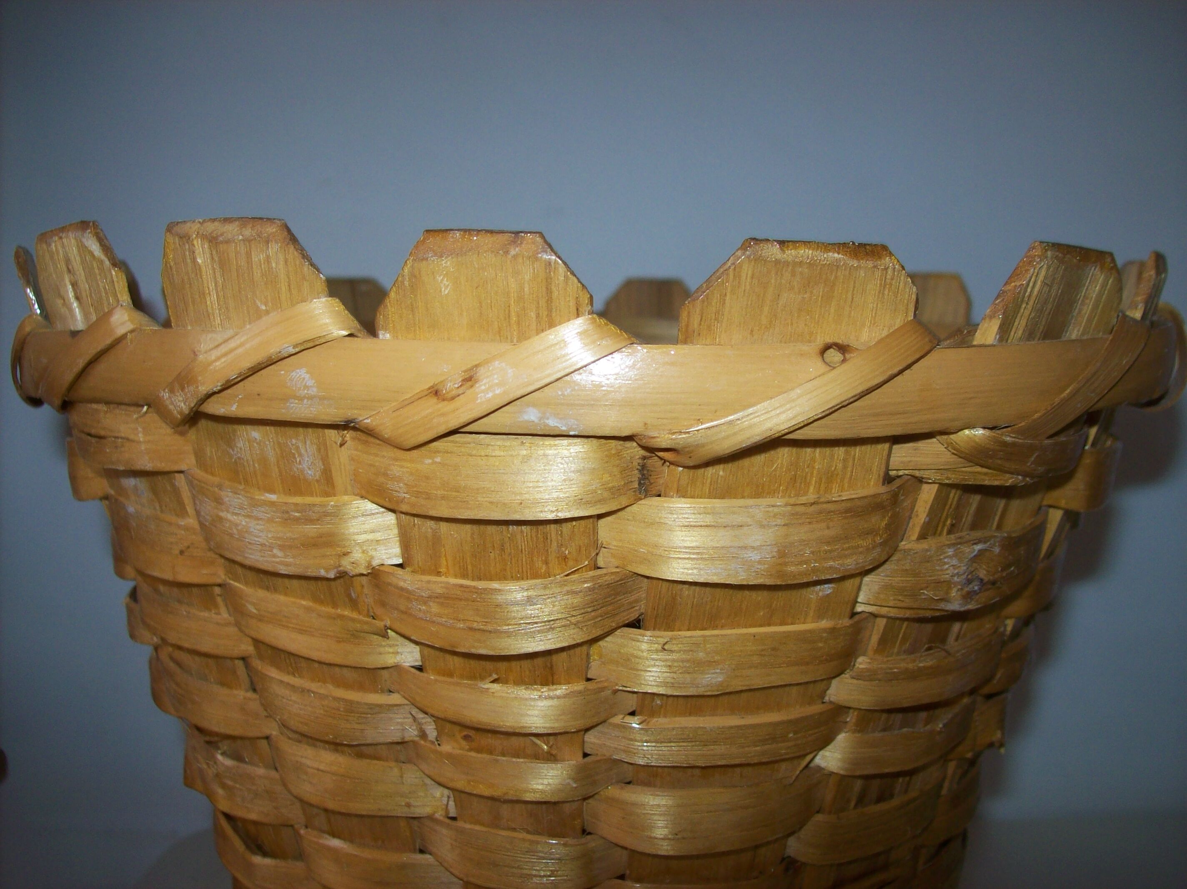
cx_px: 594
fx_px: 1234
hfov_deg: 51.4
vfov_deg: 39.6
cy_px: 444
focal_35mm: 36
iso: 80
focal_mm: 6
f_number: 2.7
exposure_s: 1/64
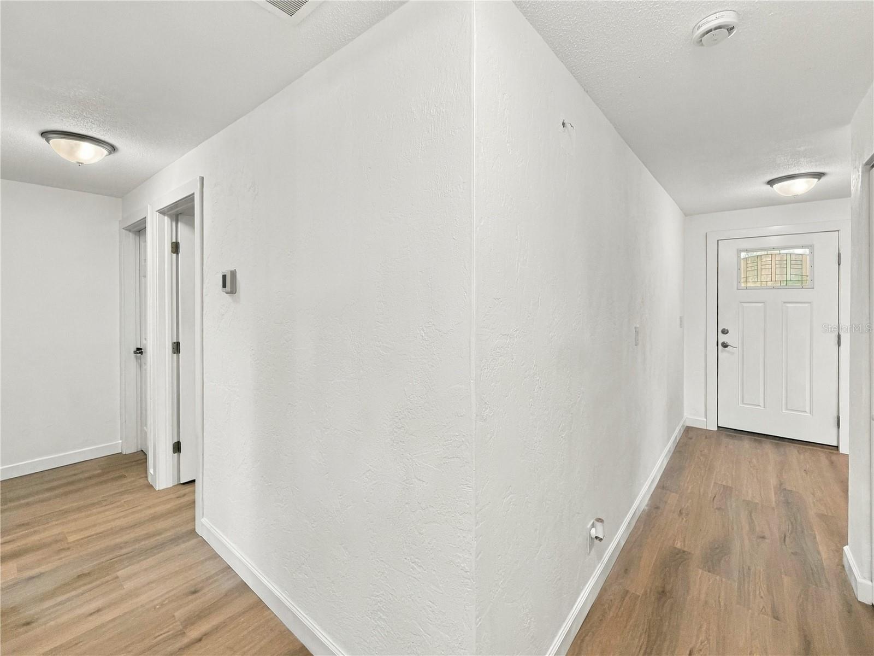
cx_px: 437
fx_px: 353
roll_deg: +1.7
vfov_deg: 85.7
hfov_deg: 102.1
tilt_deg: -4.3
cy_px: 328
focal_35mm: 14
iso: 320
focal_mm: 2.2
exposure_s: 1/60
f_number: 2.2
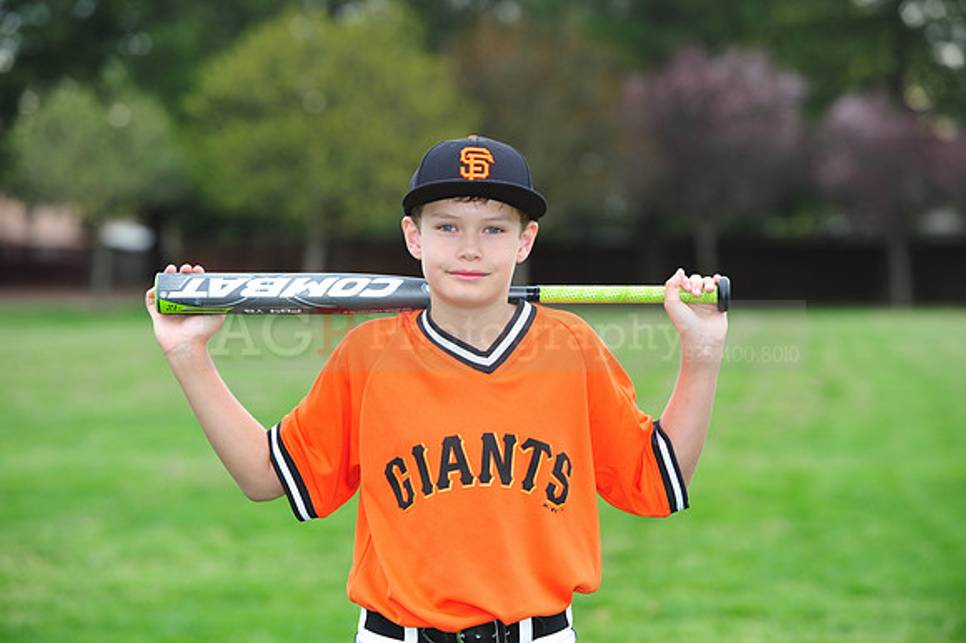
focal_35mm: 145
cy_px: 322
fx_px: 3888
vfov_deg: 9.5
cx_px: 483
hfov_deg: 14.2
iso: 400
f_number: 5
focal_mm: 145
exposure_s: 1/400
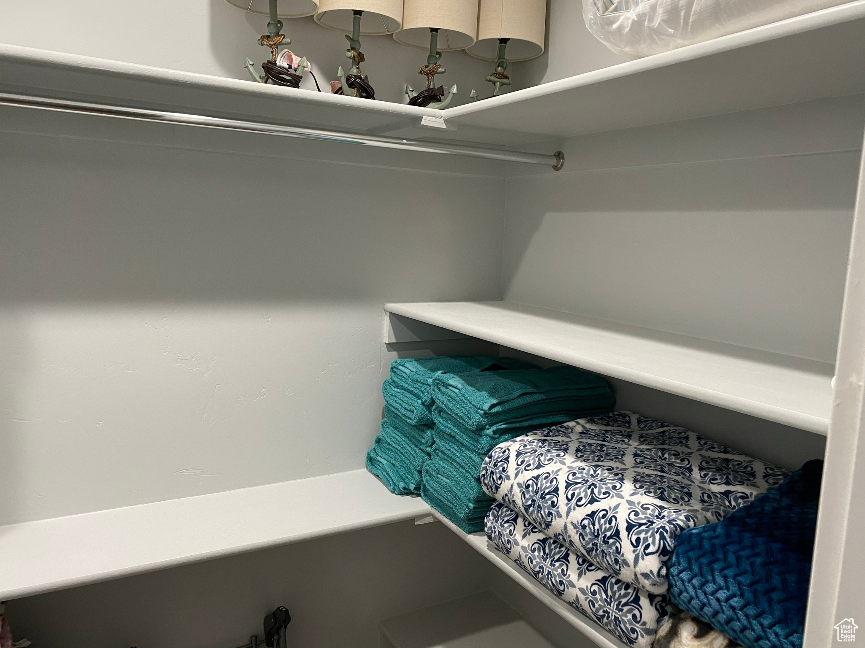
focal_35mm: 26
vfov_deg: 53.1
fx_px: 650
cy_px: 324
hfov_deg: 67.3
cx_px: 432
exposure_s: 1/60
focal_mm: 4.25
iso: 160
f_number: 1.8
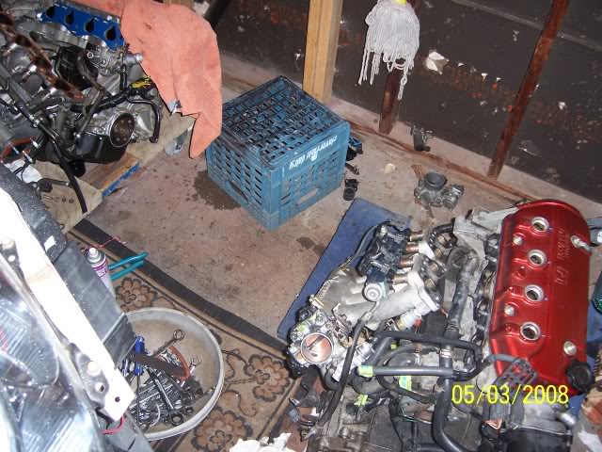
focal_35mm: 36
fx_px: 626
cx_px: 301
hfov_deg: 51.4
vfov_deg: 39.7
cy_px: 226
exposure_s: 1/60
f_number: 3
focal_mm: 6
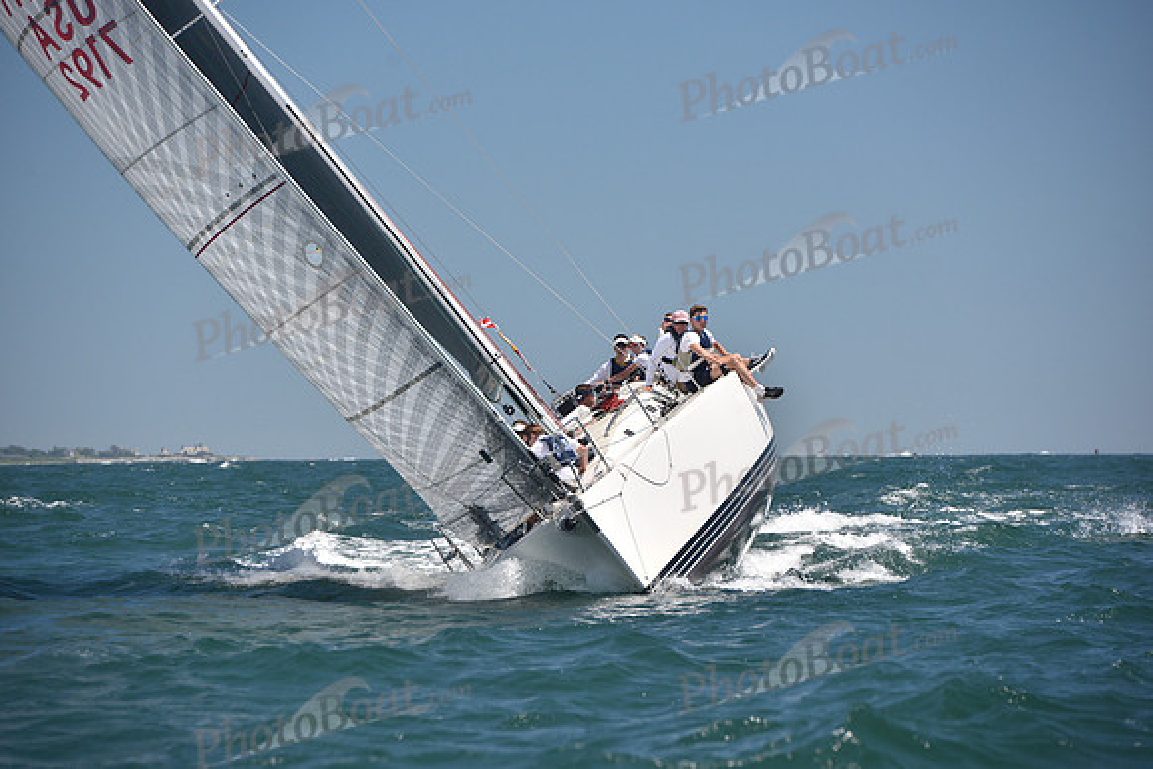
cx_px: 576
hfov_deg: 10.3
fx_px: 6407
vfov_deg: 6.9
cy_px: 384
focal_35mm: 200
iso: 320
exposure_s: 1/800
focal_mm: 200
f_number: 6.3
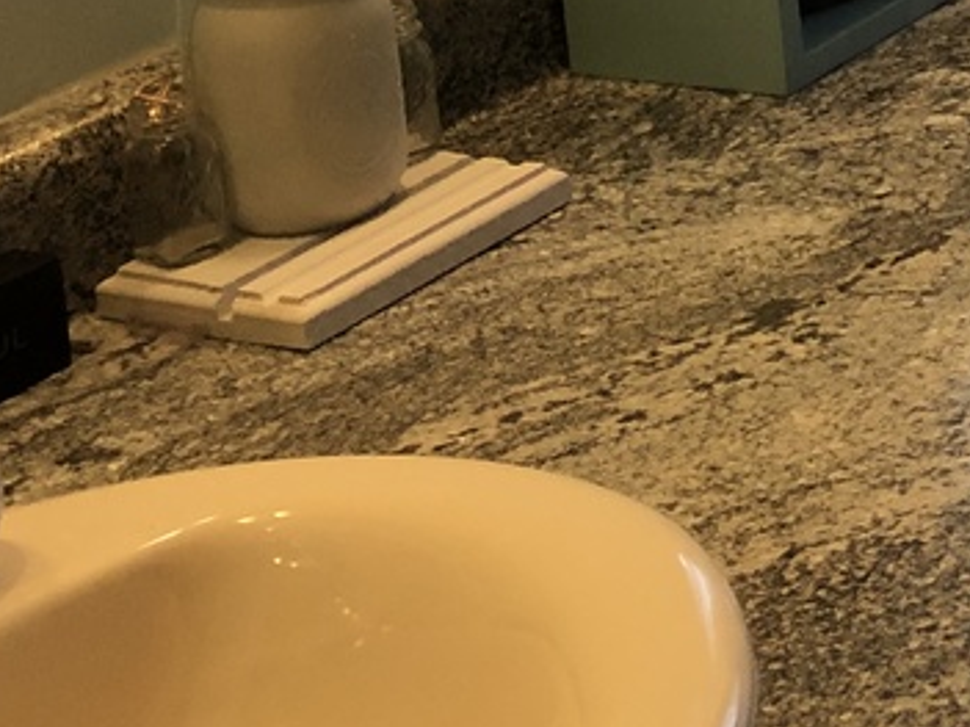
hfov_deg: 15.3
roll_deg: +2.6
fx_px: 3221
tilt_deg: -10.7
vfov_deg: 12.0
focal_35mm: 115
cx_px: 1628
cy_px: -522
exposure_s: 1/17
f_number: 1.8
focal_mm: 3.99
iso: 40
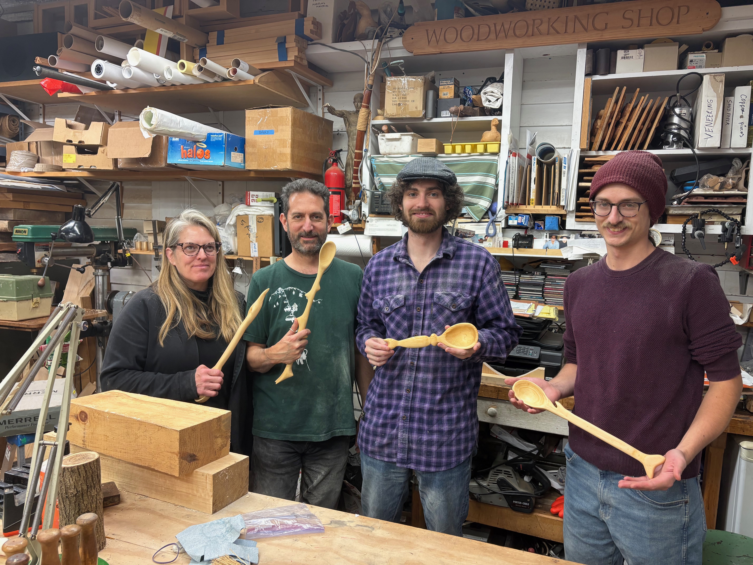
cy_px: 282
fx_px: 566
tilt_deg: -4.3
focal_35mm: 26
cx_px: 376
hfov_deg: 67.3
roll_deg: -1.0
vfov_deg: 53.1
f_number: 1.6
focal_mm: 5.96
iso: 125
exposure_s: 1/60
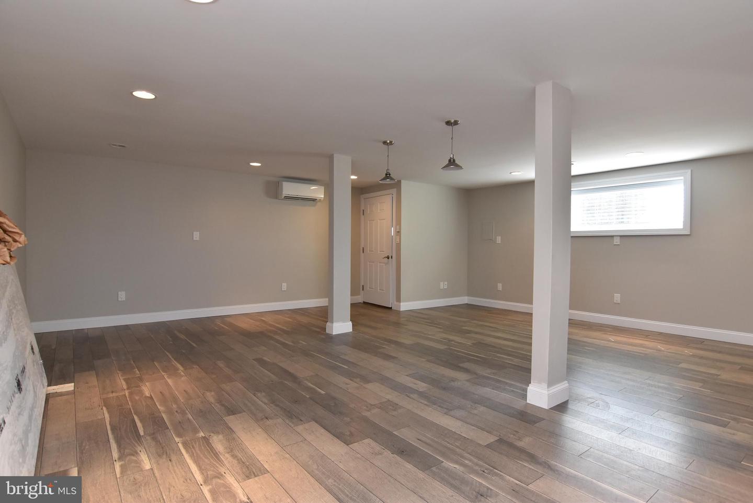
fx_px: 377
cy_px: 252
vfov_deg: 67.5
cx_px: 376
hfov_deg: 90.0
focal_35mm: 18
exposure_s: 1/60
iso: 800
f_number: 7.1
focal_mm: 12
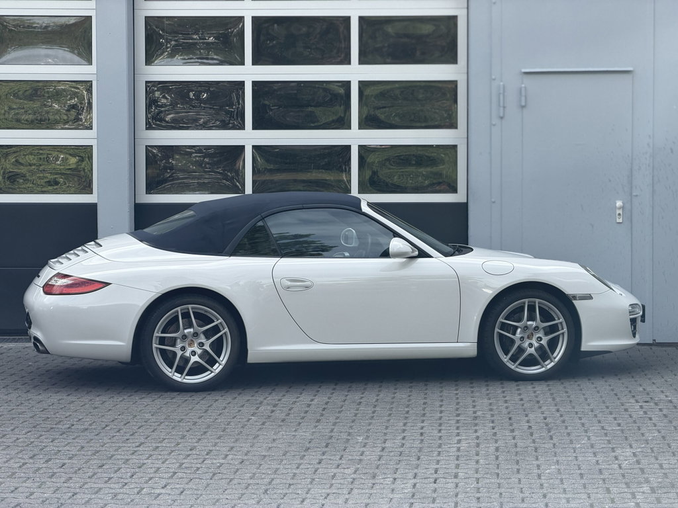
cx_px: 339
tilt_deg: +0.3
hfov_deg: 19.6
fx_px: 1959
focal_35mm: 100
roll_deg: +0.9
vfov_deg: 14.8
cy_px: 254
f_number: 2.8
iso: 50
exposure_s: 1/262
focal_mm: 16.89
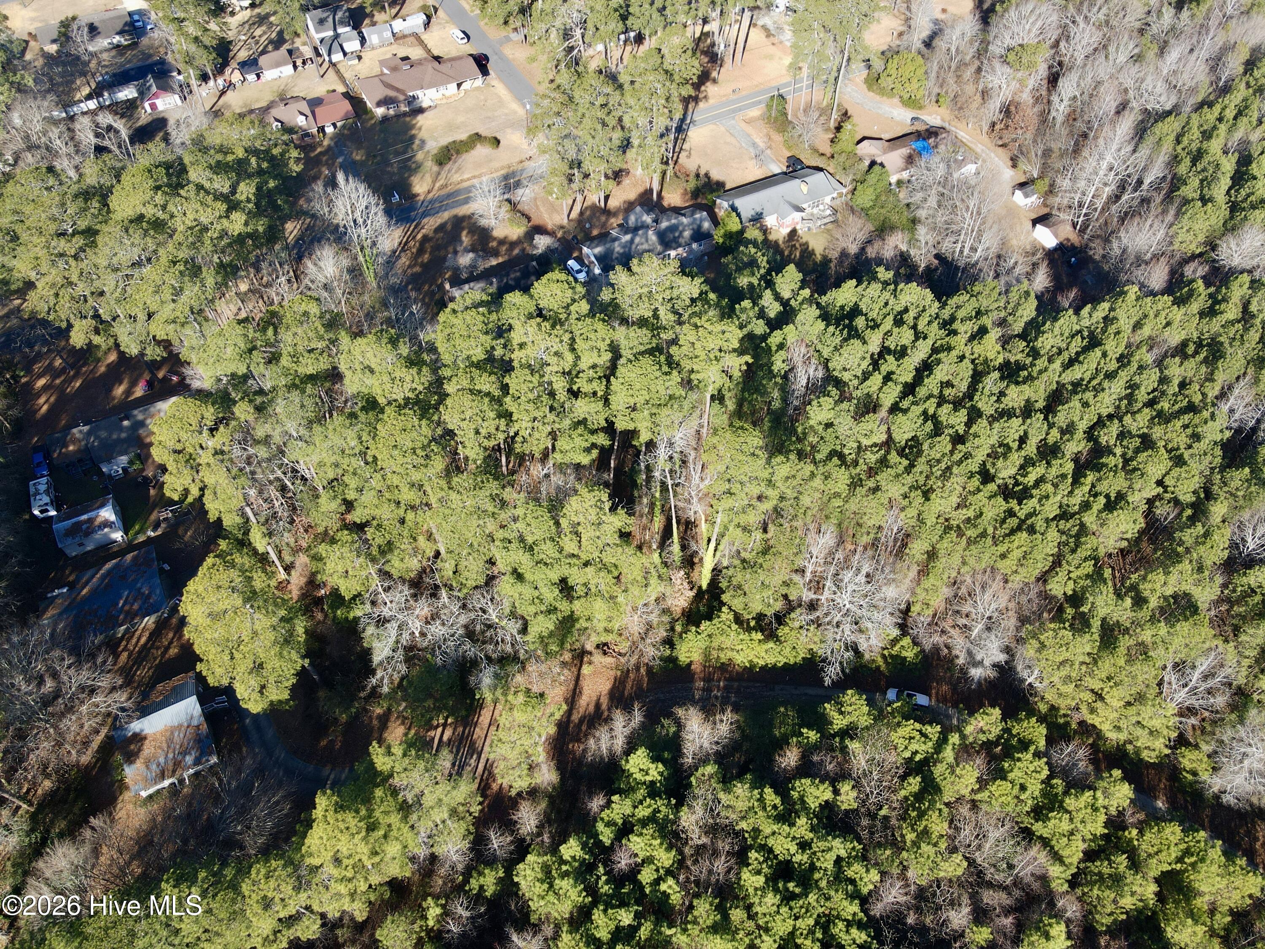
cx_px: 632
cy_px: 474
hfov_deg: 71.6
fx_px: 877
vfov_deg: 56.8
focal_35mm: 24
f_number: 2.8
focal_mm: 4.5
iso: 100
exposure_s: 1/180
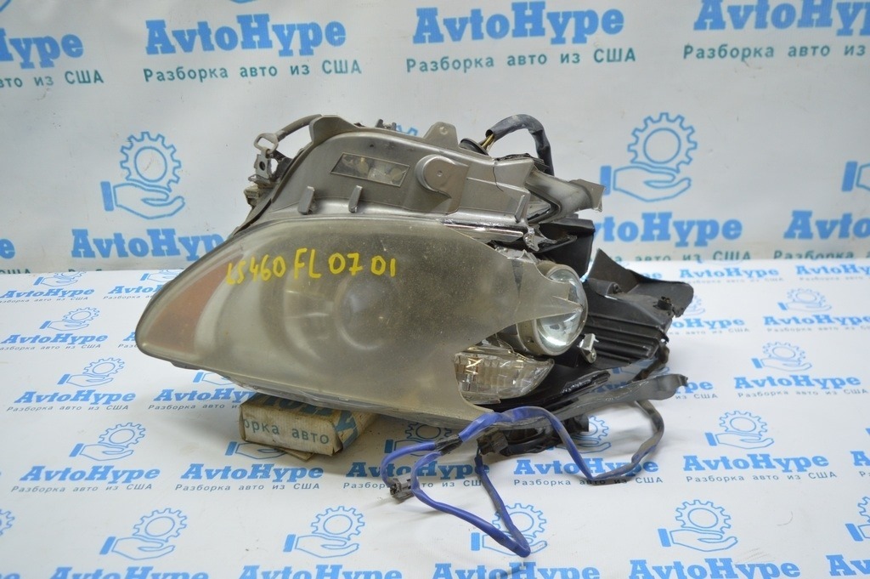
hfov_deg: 57.3
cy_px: 290
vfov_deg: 39.9
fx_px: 797
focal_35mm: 33
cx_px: 435
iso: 400
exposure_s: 1/50
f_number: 3.8
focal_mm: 22
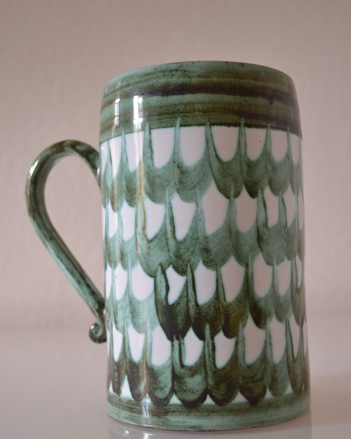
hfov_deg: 31.4
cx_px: 175
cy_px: 254
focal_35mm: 48
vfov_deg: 38.7
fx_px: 623
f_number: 4.5
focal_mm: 28
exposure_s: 1/40
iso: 400
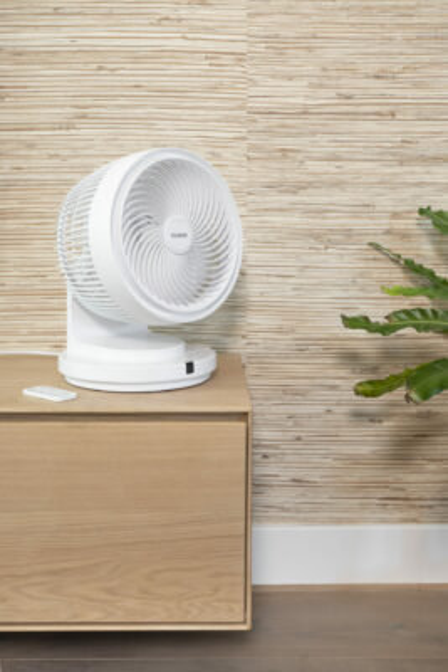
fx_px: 787
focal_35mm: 42
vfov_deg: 46.2
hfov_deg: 31.8
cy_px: 336
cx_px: 224
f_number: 5.6
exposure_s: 1/8
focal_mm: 42.2
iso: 320
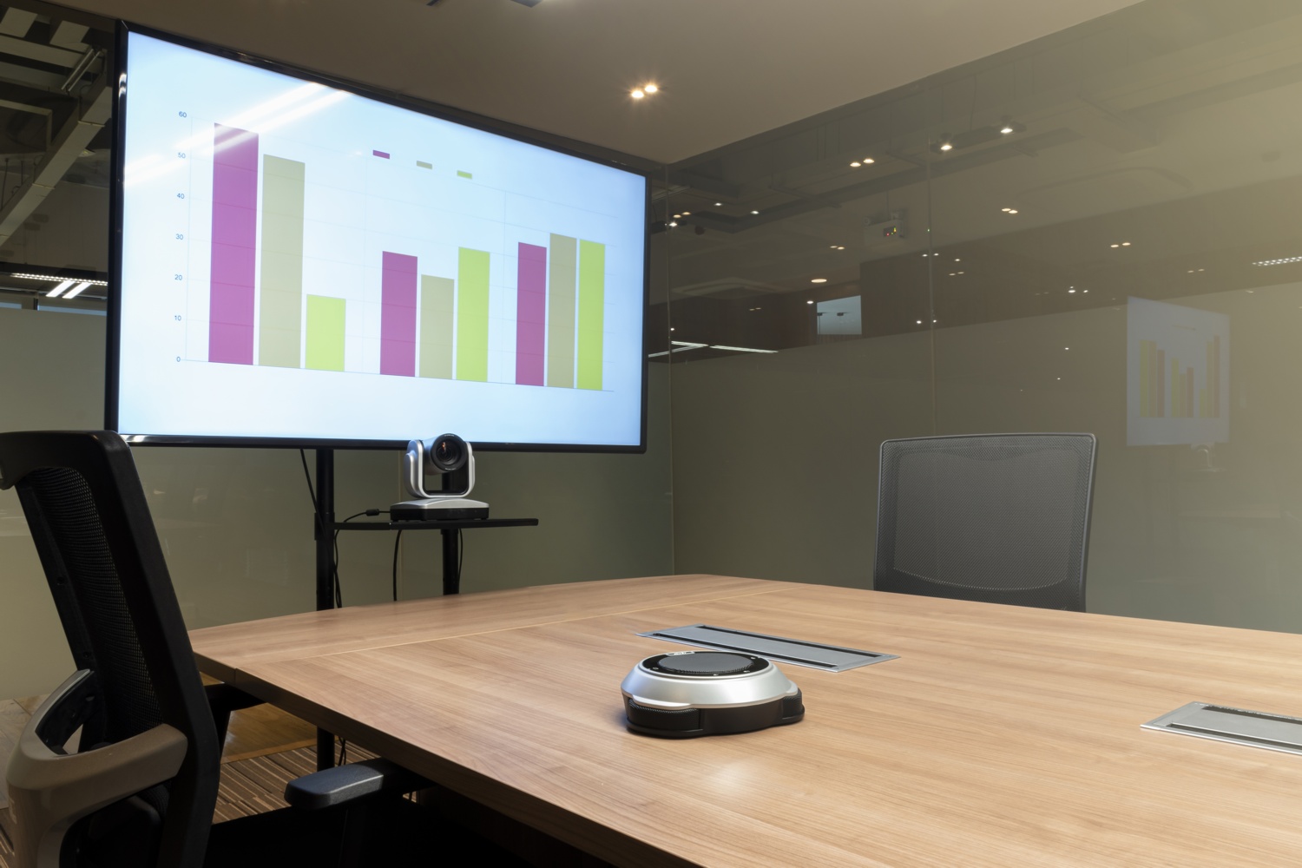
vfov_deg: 47.9
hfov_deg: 67.4
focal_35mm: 27
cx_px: 651
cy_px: 434
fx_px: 976
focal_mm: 18
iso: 100
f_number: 16
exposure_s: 2.5
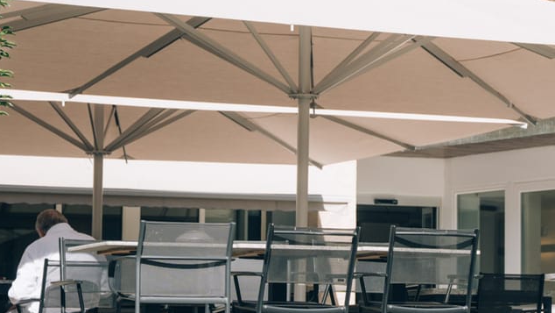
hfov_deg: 11.6
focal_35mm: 185
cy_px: 115
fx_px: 2723
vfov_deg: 6.6
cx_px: 485
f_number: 4.5
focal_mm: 70
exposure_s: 1/400
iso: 100
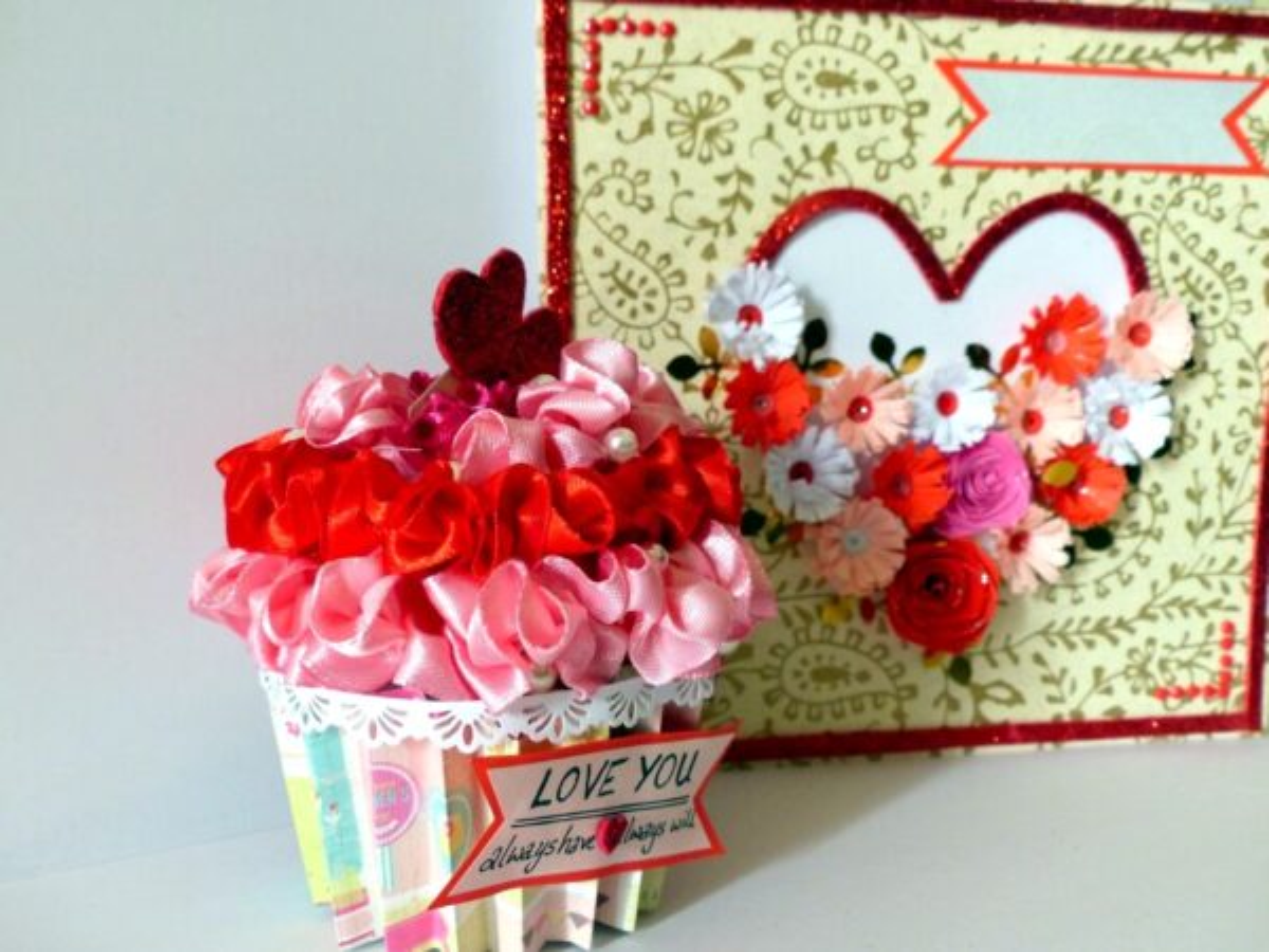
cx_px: 634
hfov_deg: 56.8
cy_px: 476
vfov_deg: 44.2
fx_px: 1173
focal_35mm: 32
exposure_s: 1/60
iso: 250
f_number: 2.8
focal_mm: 5.7
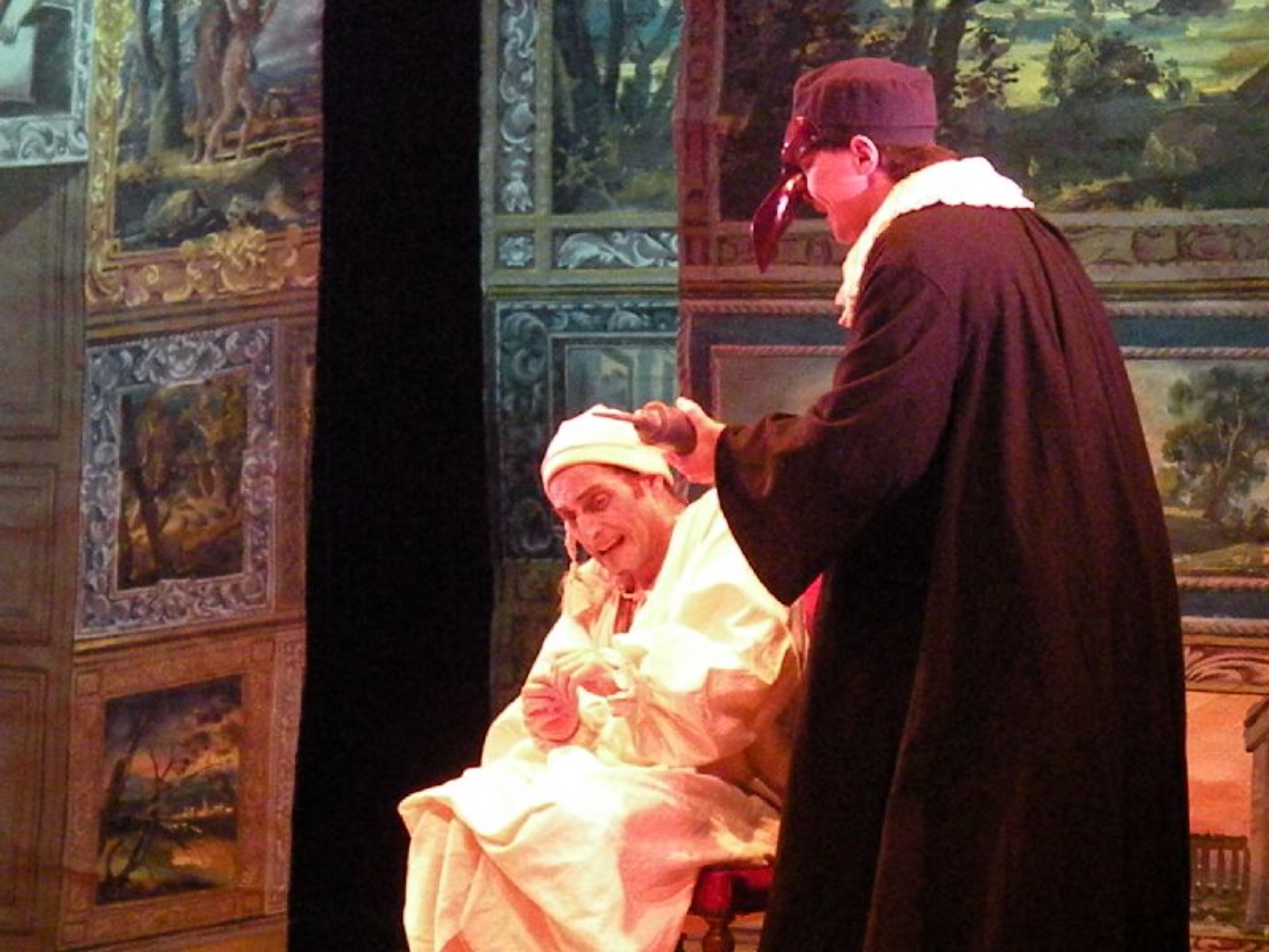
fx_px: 5169
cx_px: 634
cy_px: 476
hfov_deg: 14.0
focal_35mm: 141
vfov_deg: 10.5
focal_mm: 25
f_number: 4.5
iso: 3200
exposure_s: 1/250
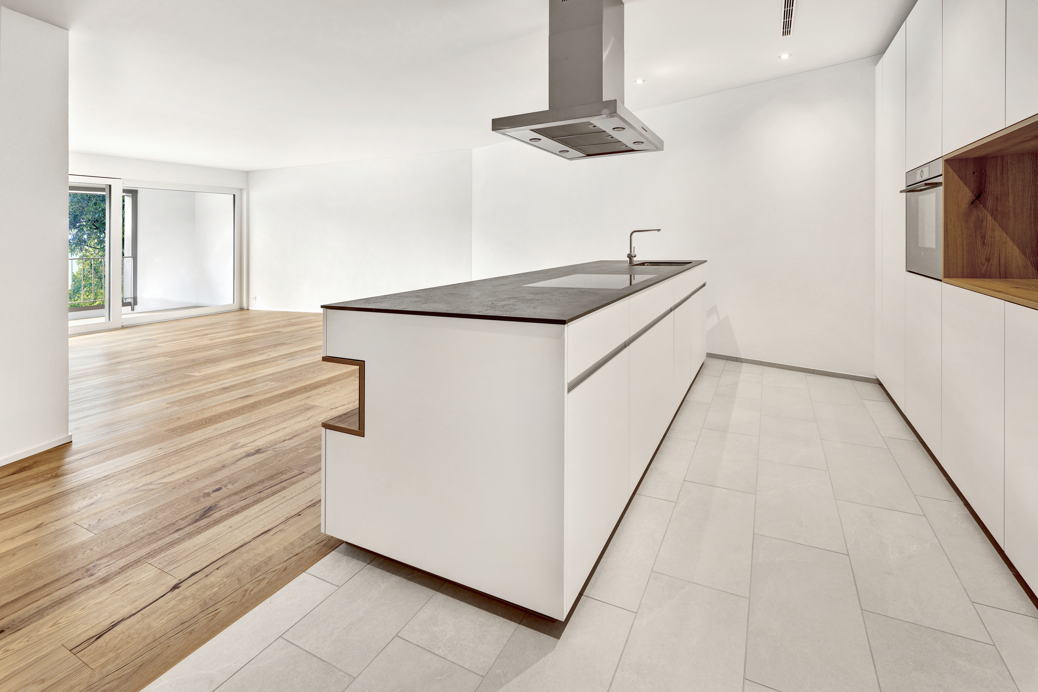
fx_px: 404
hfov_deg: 104.2
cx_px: 519
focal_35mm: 14
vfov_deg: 81.2
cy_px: 346
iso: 100
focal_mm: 14
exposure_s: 1/1.67
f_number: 14
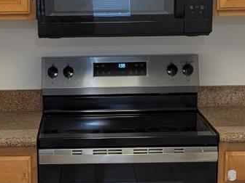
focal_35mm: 107
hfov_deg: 18.3
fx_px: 757
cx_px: 85
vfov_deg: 13.7
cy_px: 157
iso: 103
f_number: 1.85
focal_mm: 6.81
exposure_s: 1/51.2
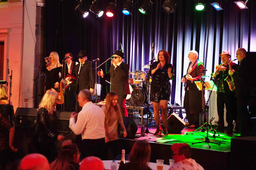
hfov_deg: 28.9
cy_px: 85
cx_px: 128
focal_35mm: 70
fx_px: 498
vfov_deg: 19.4
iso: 2500
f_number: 2.8
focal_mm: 70
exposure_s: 1/50
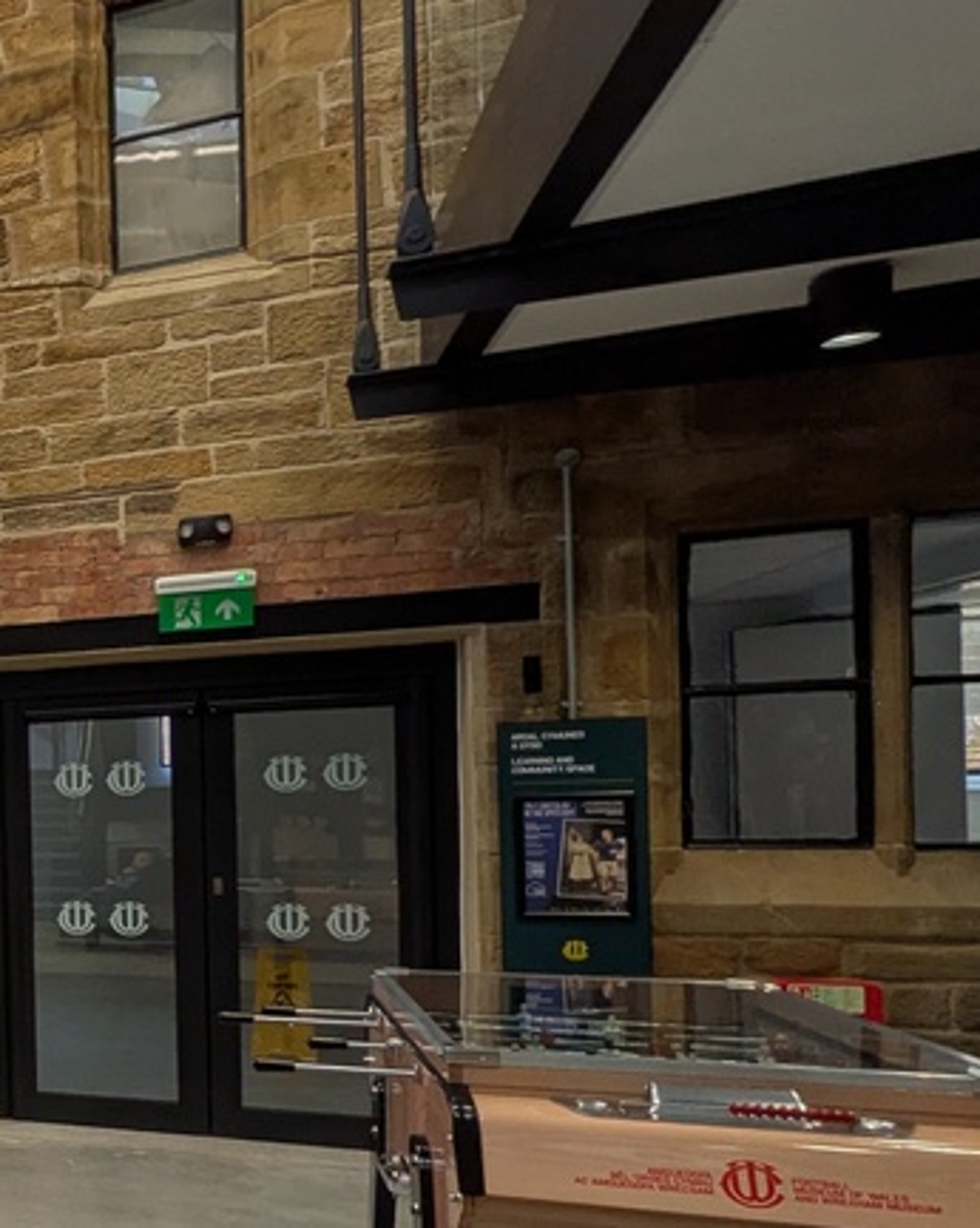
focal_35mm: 38
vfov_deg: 47.1
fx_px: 1379
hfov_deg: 25.0
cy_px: 830
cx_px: -619
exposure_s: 1/140
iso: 48
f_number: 2.2
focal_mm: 1.85
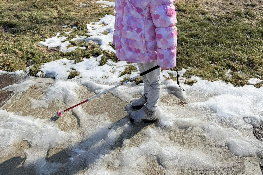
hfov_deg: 55.8
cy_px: 45
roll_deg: +2.2
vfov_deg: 37.9
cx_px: 131
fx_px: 248
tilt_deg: -27.2
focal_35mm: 34
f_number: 1.78
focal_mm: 6.76
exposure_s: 1/3953
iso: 80
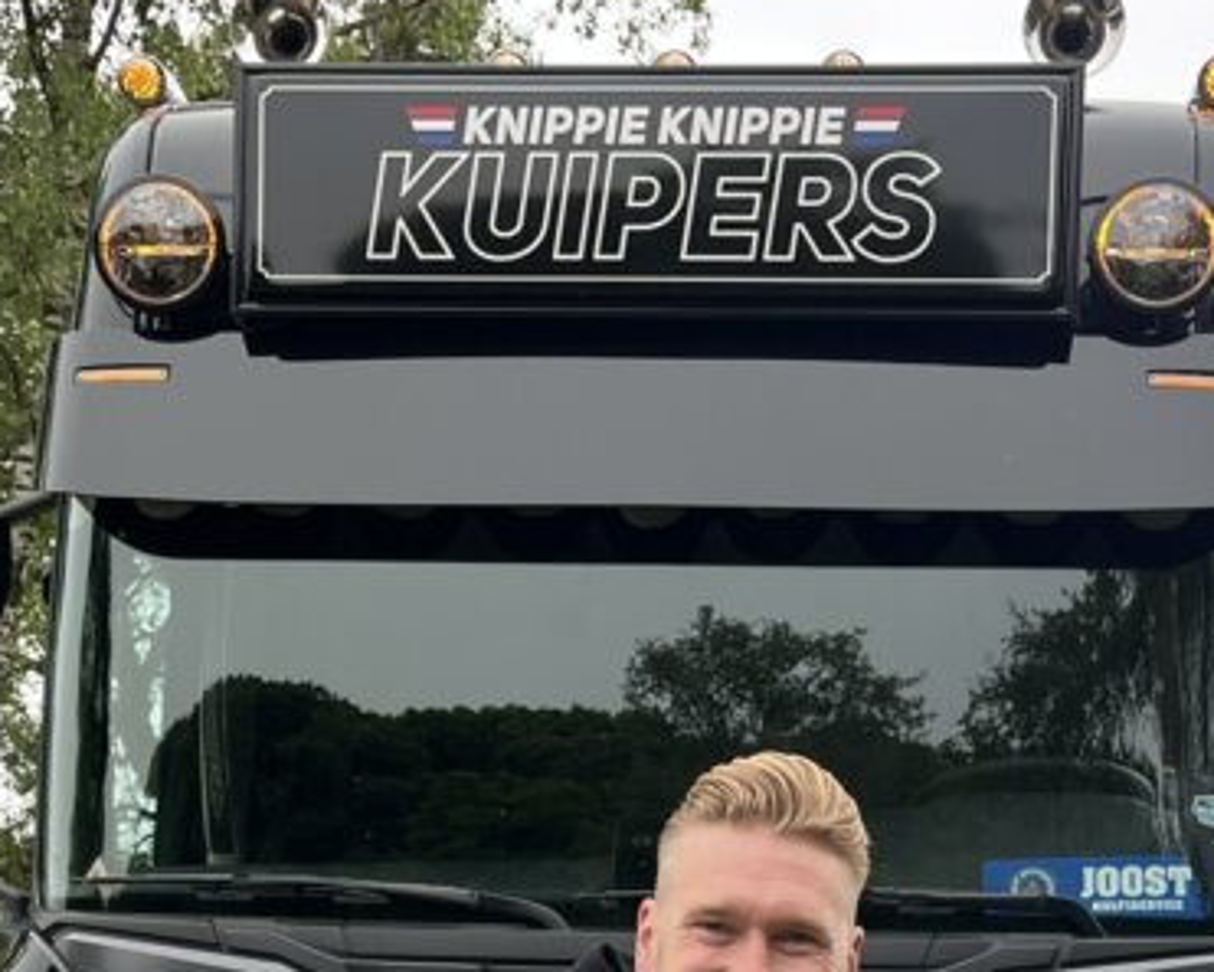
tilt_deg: +1.6
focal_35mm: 70
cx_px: 710
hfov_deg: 27.1
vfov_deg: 20.3
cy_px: 1214
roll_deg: -0.4
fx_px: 2516
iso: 50
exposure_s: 1/621
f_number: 1.6
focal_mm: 5.1
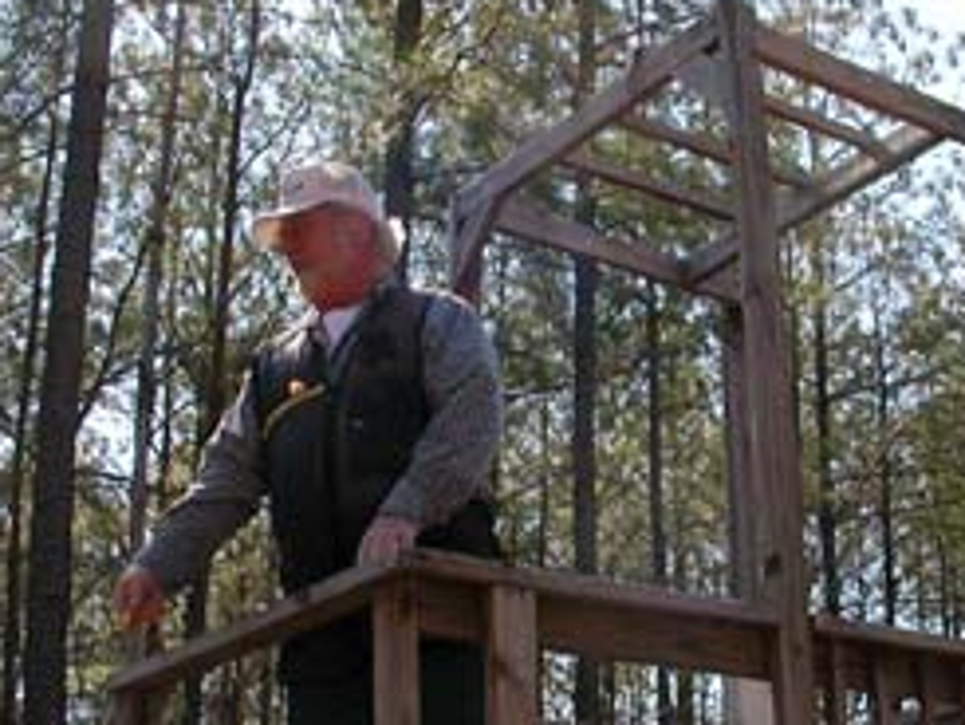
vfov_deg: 21.6
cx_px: 681
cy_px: 477
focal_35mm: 68
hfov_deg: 28.3
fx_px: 1897
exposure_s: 1/321
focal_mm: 5.6
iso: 100
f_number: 4.5
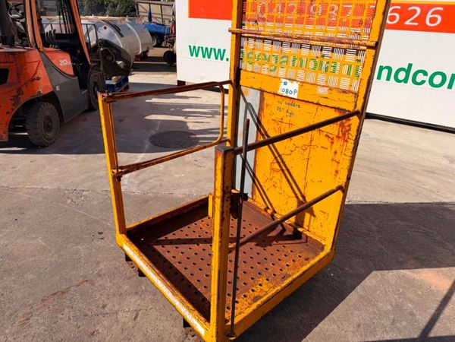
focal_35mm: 24
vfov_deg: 56.8
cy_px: 171
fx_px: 315
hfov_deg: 71.6
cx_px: 228
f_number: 1.78
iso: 80
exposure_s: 1/6173
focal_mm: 6.76
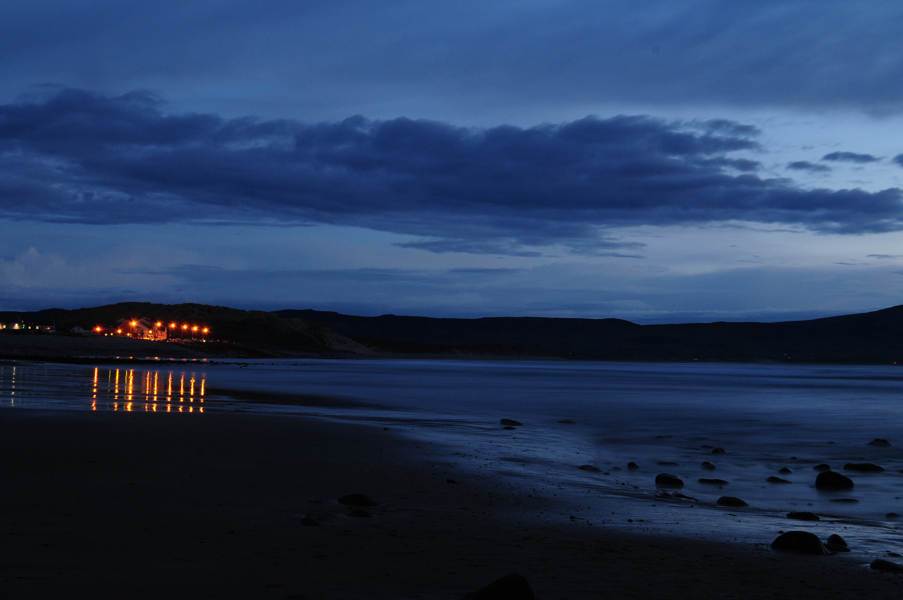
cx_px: 452
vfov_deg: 25.7
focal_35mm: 52
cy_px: 300
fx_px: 1315
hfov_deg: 37.9
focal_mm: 35
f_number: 14
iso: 320
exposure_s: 5
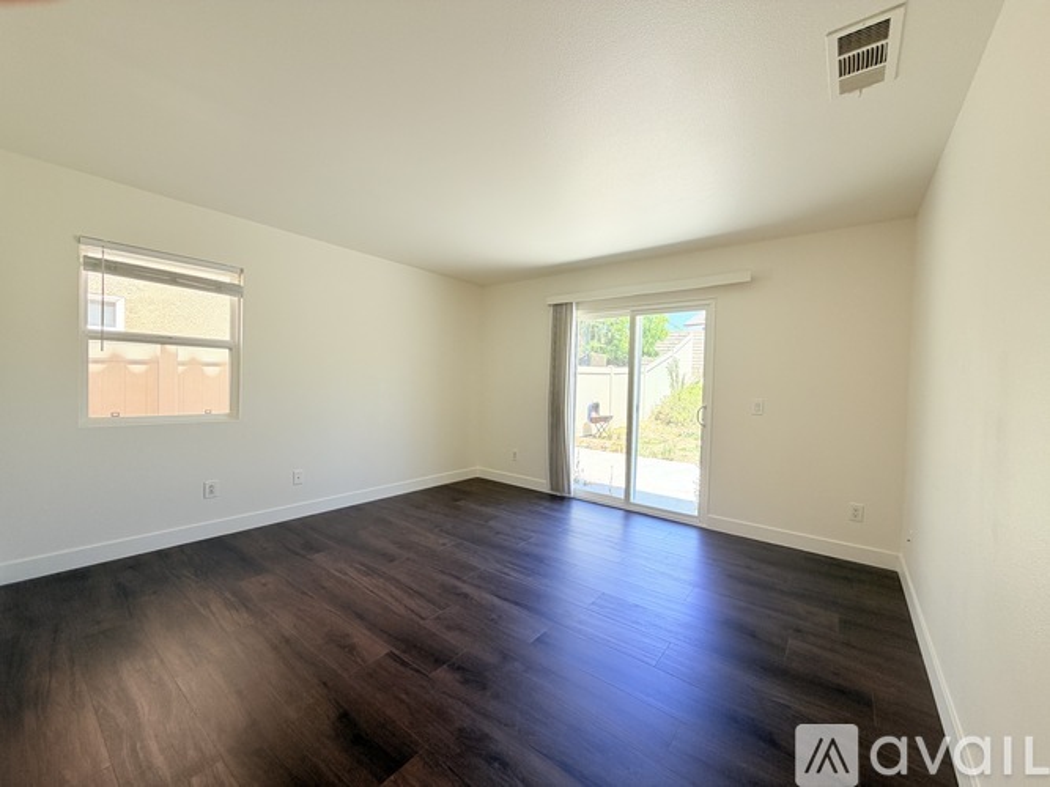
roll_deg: -1.2
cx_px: 525
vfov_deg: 85.7
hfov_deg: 102.1
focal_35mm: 14
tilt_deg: -1.3
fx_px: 425
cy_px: 394
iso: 50
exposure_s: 1/121
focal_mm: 2.22
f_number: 2.2
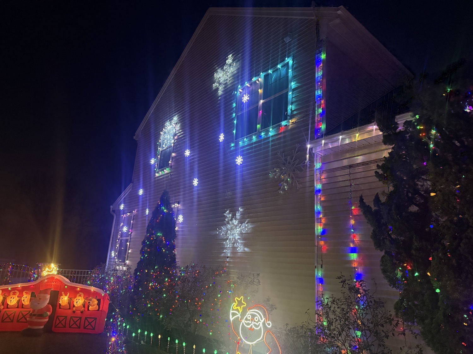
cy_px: 177
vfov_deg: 56.8
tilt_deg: +15.8
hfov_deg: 71.6
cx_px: 236
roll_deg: -3.5
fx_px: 328
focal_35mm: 24
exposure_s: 1/40
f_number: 1.78
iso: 800
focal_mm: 6.76
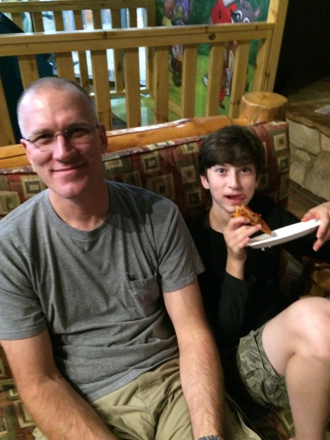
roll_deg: -1.0
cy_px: 220
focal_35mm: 29
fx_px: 368
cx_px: 165
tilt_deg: -32.7
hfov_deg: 48.2
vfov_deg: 61.6
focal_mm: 4.15
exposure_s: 1/15
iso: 500
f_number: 2.2
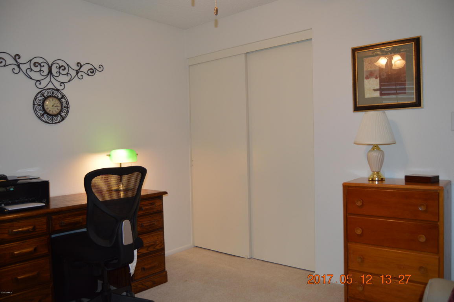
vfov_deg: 47.9
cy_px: 151
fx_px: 340
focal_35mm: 27
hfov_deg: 67.4
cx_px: 227
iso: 400
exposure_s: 1/60
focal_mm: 18
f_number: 4
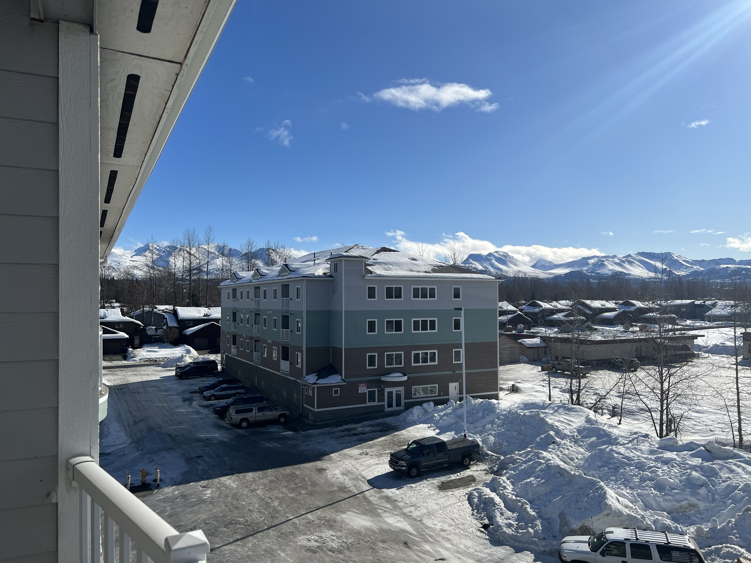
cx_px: 376
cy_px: 282
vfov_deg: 53.1
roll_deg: +0.6
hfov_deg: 67.3
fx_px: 564
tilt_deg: +1.0
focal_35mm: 26
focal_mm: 5.7
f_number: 1.5
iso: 50
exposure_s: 1/8000
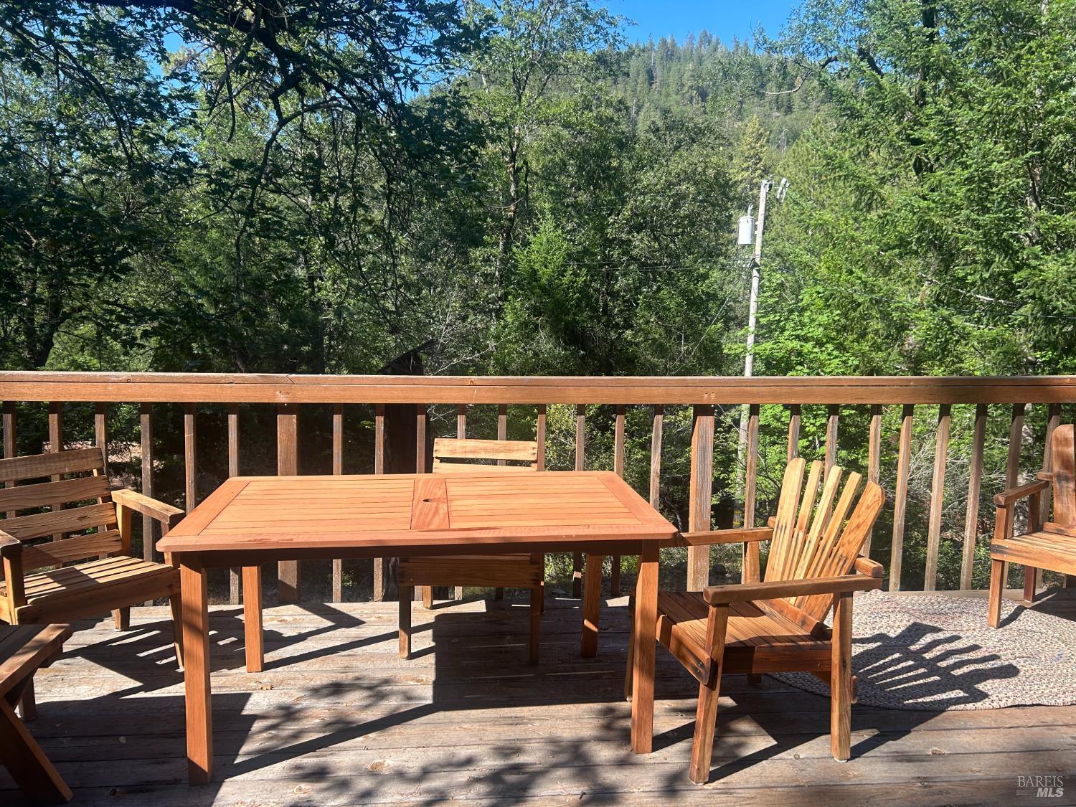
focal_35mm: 26
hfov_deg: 67.3
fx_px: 808
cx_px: 538
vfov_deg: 53.1
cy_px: 404
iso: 50
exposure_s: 1/1209
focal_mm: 5.7
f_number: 1.5
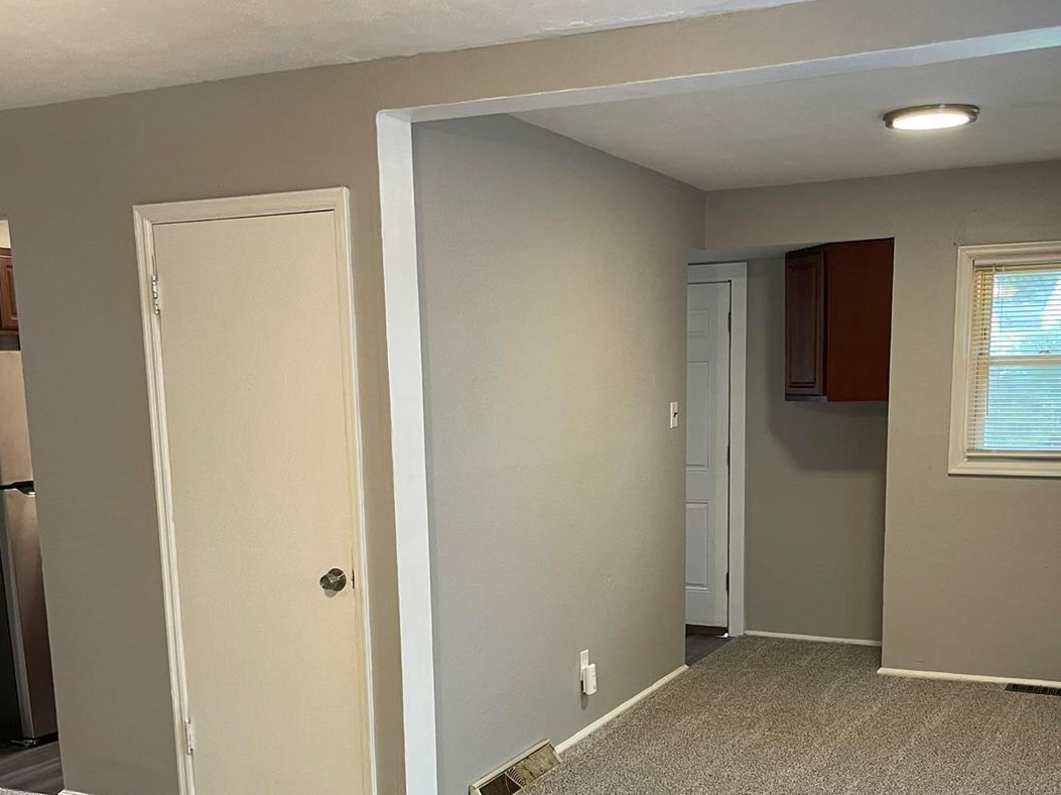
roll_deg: -0.2
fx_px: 1164
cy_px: 592
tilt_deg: -10.7
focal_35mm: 38
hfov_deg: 48.9
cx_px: 578
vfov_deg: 36.8
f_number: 1.6
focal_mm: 5.1
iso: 125
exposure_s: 1/60
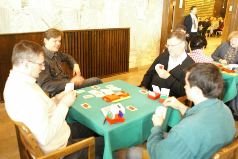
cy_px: 80
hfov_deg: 61.9
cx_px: 119
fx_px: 198
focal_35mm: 30
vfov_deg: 43.7
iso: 1600
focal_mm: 20
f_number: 4
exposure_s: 1/13
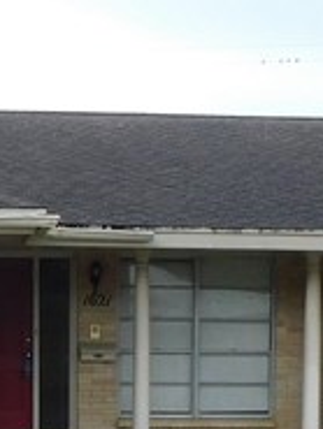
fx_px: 1578
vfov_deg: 15.2
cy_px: 457
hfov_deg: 11.7
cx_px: 93
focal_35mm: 127
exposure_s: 1/160
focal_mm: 4
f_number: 3
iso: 125
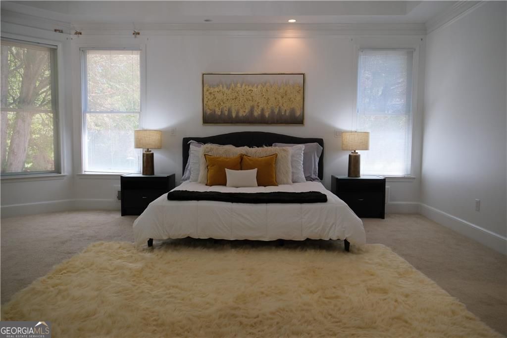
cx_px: 254
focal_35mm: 27
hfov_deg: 67.4
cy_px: 169
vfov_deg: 47.9
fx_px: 380
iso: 640
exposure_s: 1/100
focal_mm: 18
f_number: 4.5
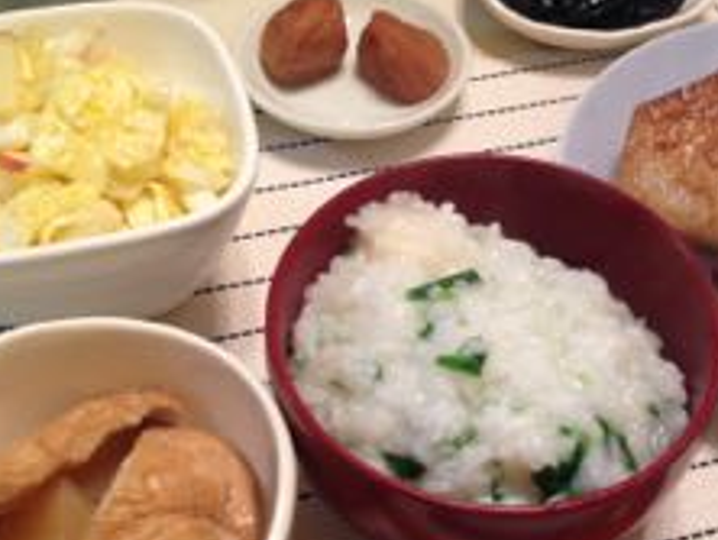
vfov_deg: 28.0
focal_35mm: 52
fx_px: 1080
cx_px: 424
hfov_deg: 36.7
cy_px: 344
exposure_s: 1/20
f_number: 2.4
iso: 100
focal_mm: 4.12
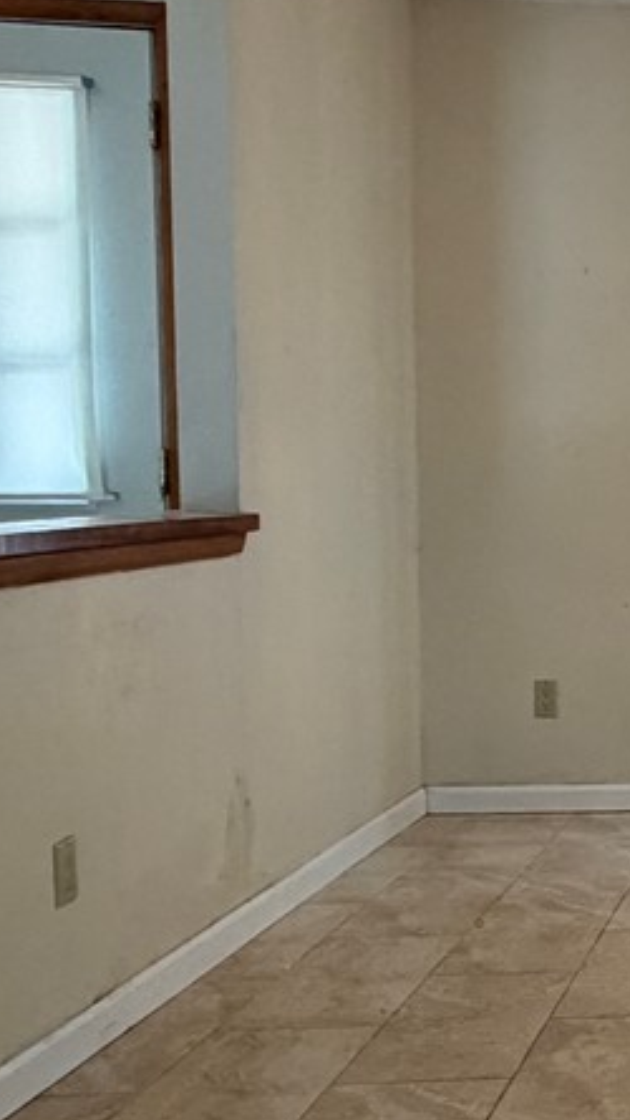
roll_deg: -1.0
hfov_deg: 17.3
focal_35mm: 55
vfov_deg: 37.8
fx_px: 1632
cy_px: 588
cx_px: 1169
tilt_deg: -4.4
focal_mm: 2.22
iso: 250
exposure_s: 1/120
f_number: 2.2
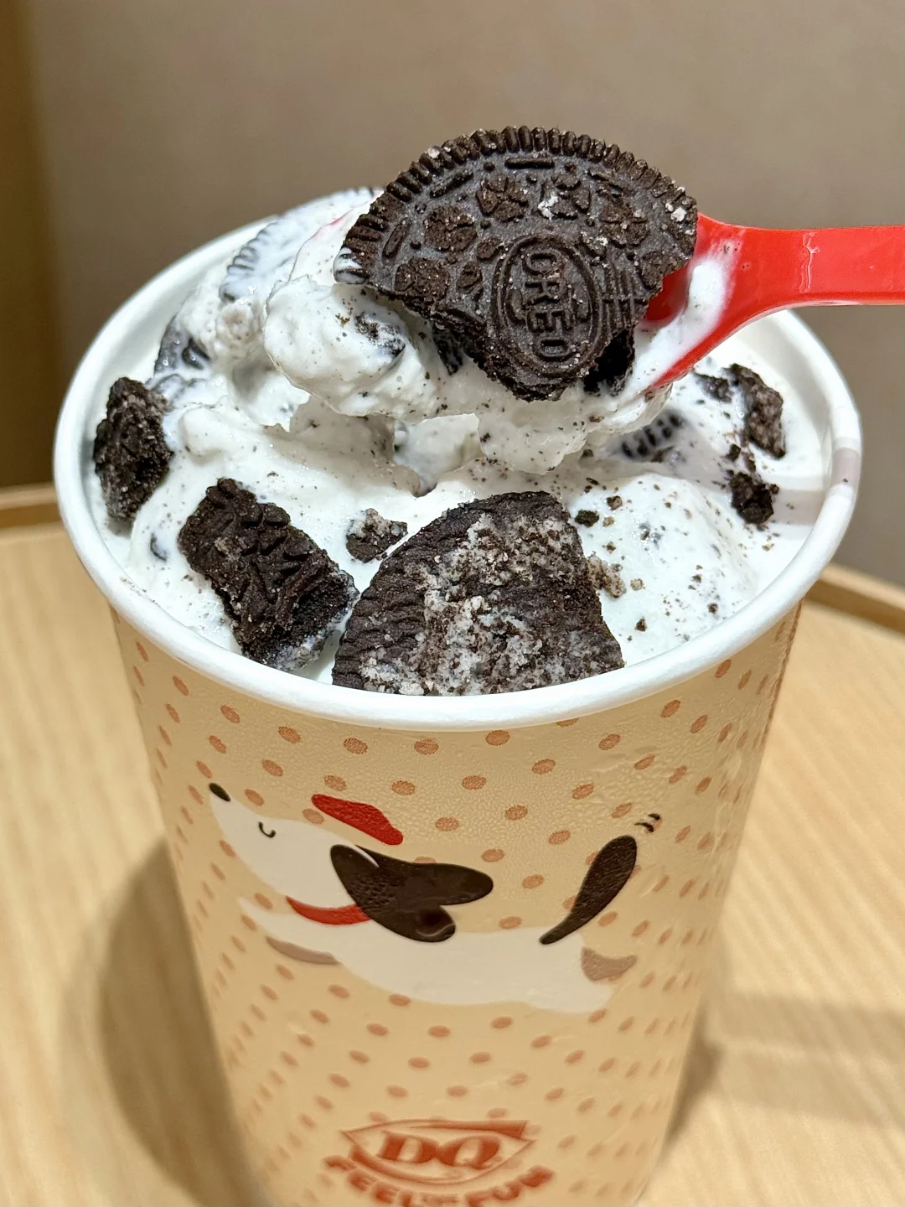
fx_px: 1673
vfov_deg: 39.7
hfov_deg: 30.3
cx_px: 452
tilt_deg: -45.8
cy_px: 604
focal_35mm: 48
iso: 80
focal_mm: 6.76
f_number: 1.78
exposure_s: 1/311
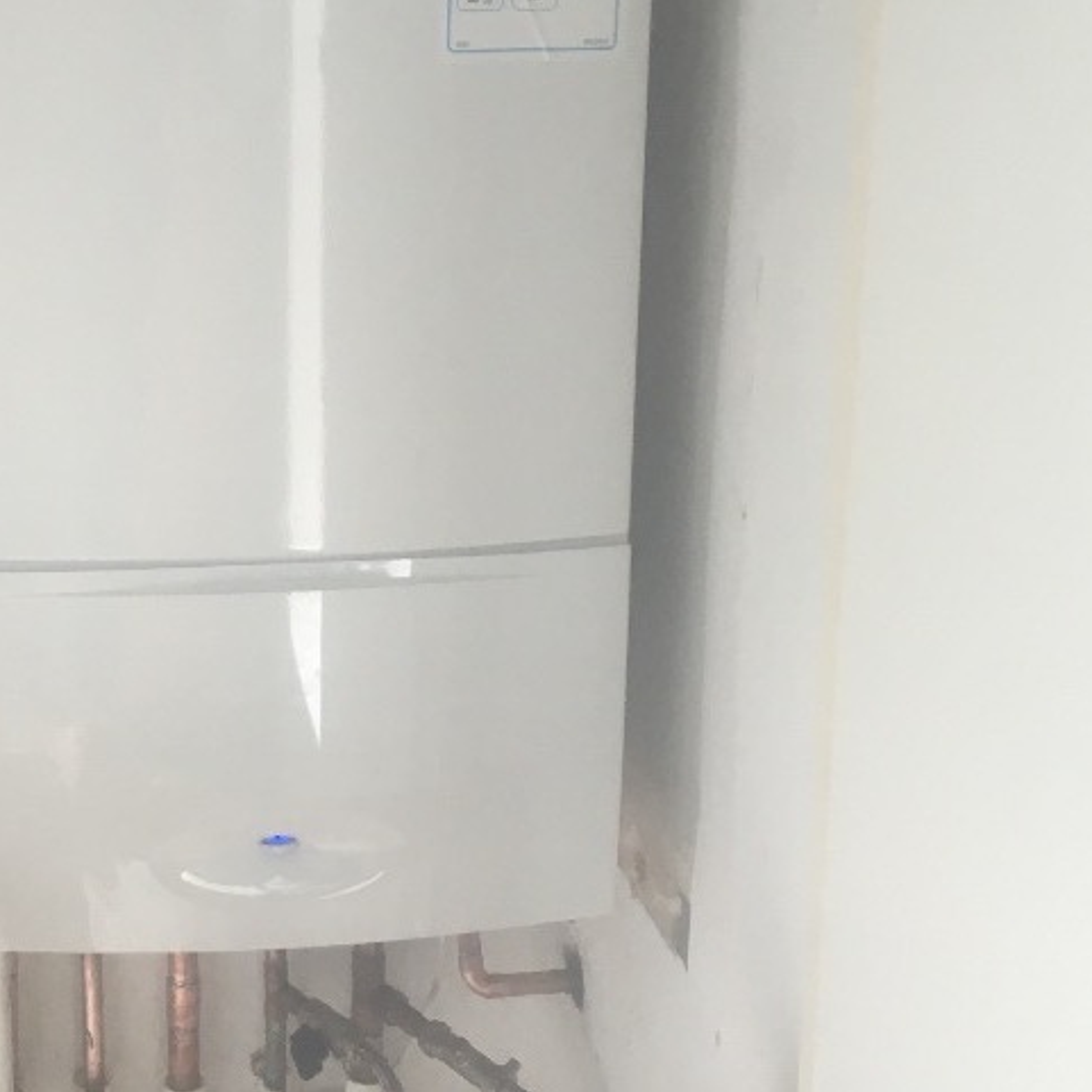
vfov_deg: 26.6
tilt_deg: -12.7
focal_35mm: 64
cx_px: 184
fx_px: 2284
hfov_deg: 26.3
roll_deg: +0.6
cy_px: 320
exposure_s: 1/33
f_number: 2.2
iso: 32
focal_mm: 4.15
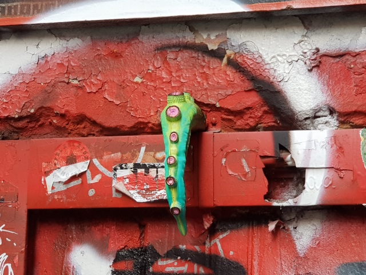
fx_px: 550
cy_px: 138
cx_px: 183
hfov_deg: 36.8
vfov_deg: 28.0
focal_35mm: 52
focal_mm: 6
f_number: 2.4
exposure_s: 1/33
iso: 125
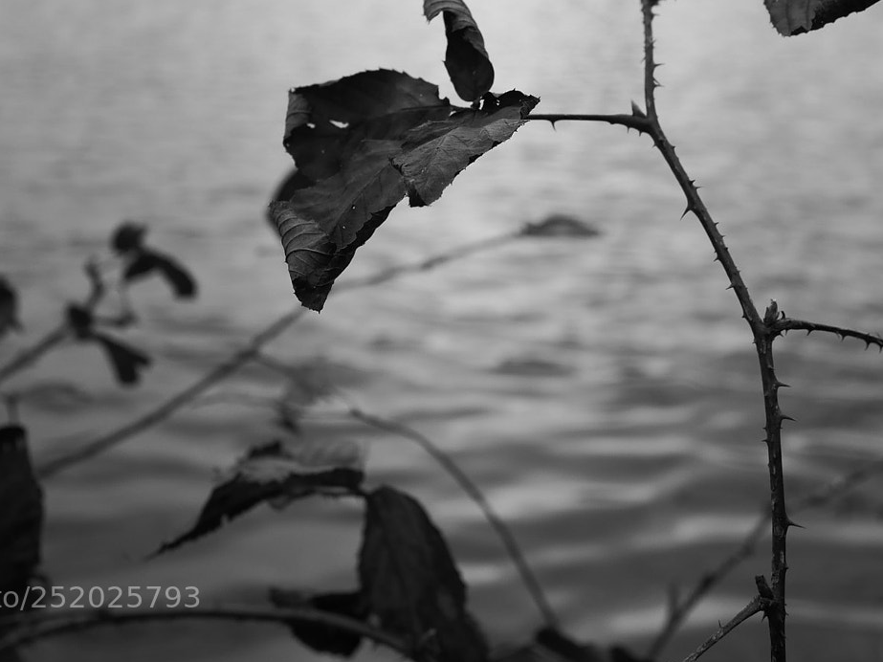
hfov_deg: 36.8
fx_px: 1326
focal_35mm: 52
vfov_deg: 27.3
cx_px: 465
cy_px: 99
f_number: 3.7
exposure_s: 1/500
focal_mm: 15
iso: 200
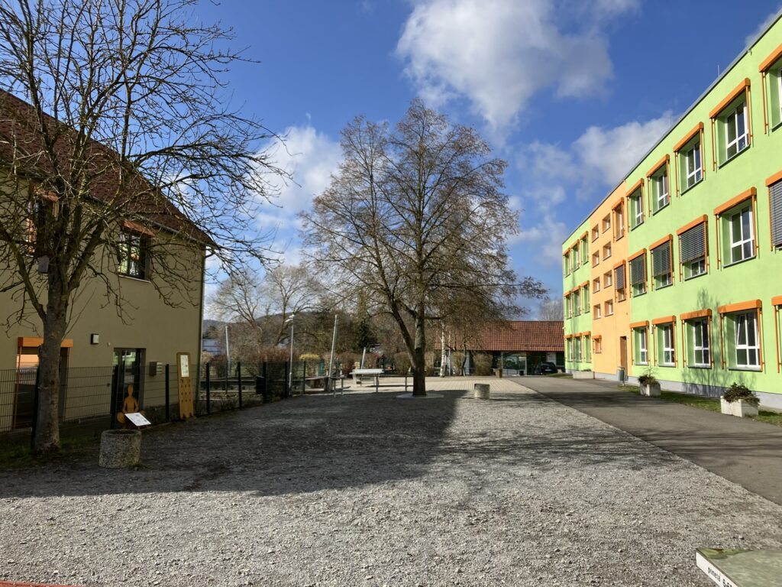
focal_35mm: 28
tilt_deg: +4.6
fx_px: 633
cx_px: 391
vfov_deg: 49.7
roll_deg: -0.3
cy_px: 294
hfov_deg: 63.4
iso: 32
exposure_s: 1/2208
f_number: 1.8
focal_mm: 3.99
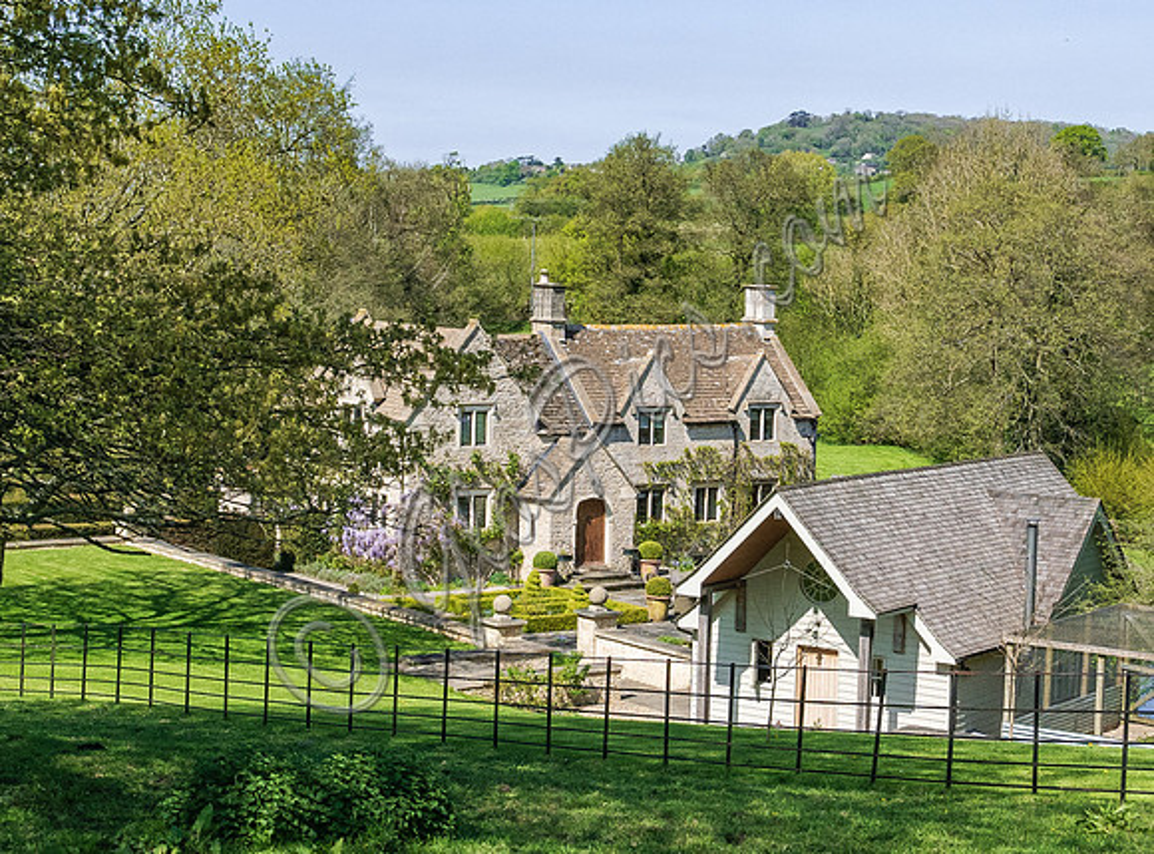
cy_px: 410
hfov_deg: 26.5
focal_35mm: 74
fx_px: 2445
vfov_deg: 19.8
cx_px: 674
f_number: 6.3
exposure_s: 1/1600
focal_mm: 21.3
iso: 400
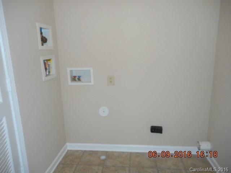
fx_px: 167
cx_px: 116
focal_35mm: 25
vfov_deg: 54.9
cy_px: 86
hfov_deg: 69.4
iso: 250
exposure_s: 1/25
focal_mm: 4.5
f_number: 3.7
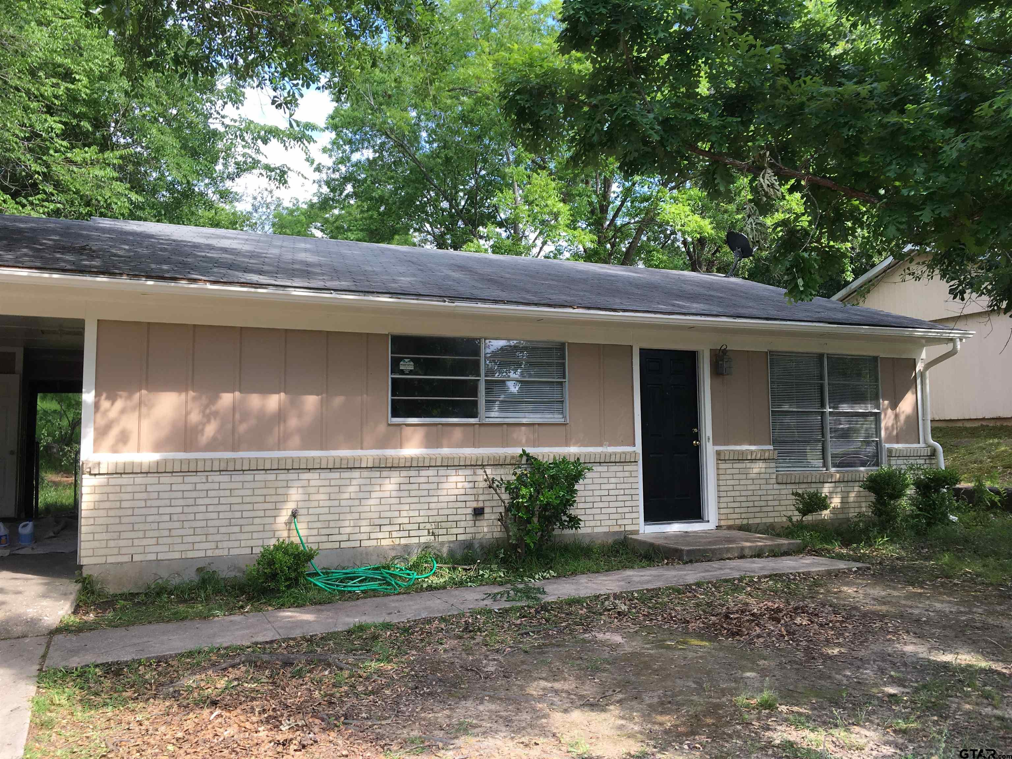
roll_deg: +0.5
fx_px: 848
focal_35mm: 29
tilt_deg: +5.3
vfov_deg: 48.2
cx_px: 506
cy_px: 380
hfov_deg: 61.7
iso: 25
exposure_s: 1/359
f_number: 2.2
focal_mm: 4.15
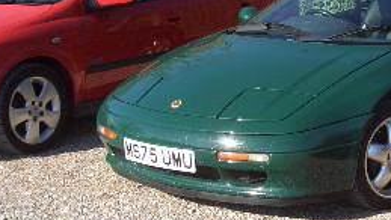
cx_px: 368
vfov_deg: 11.6
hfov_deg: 19.9
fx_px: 1089
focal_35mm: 105
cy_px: 95
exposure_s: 1/250
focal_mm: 8
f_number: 4.8
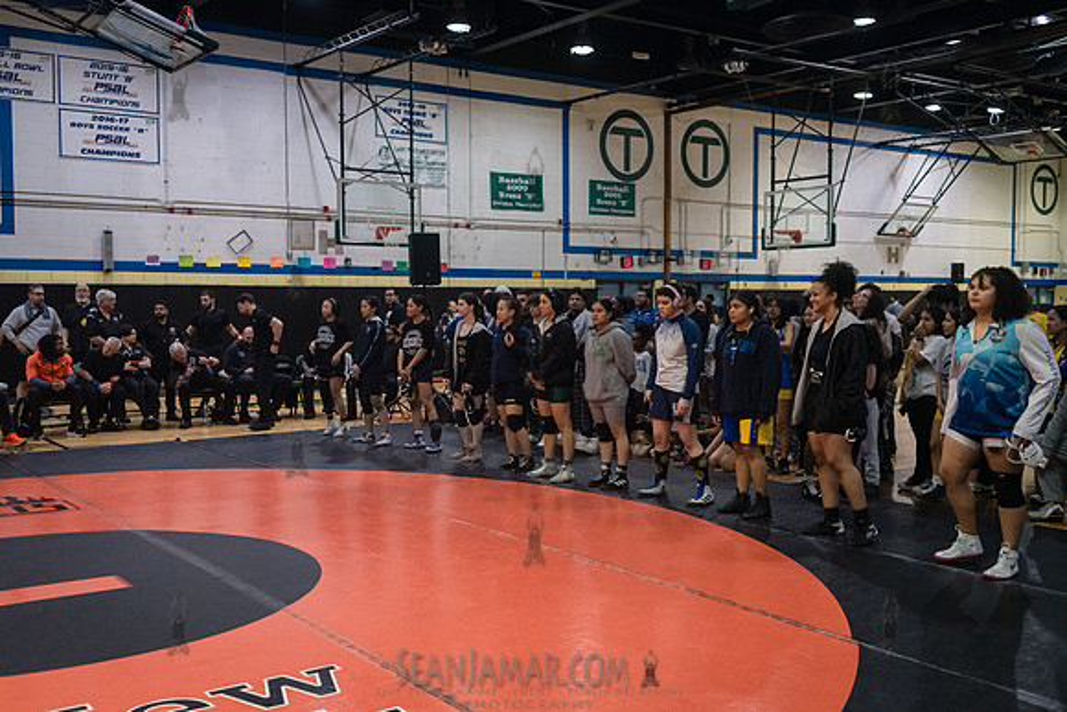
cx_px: 534
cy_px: 356
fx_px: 1085
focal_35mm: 37
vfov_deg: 36.3
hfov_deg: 52.4
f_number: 3.2
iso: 5000
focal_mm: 35
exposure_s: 1/500
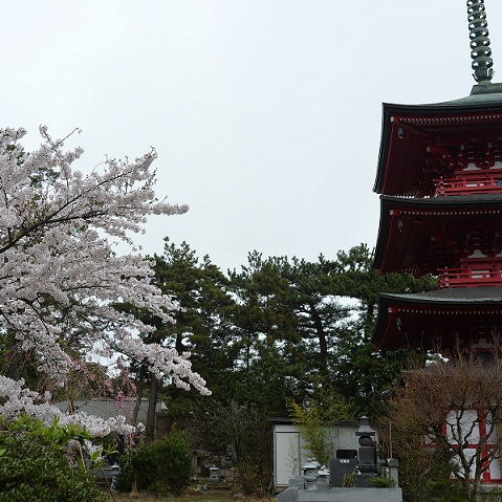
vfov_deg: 40.0
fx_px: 689
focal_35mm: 42
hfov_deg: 39.8
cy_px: 249
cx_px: 194
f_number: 8
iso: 500
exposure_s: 1/250
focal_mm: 32
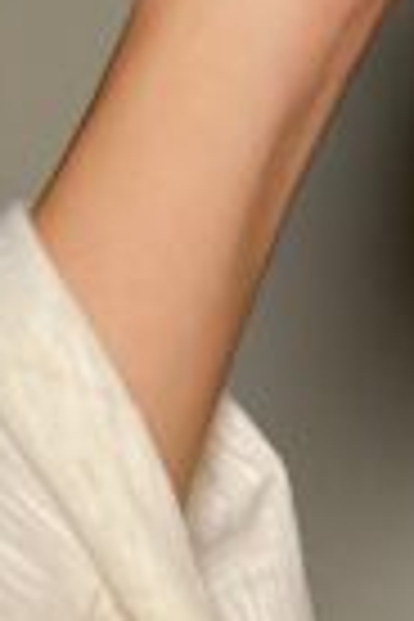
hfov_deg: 6.8
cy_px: 477
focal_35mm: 189
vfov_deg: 10.9
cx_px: 1062
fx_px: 3260
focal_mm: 5.1
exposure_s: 1/141
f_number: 1.6
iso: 32
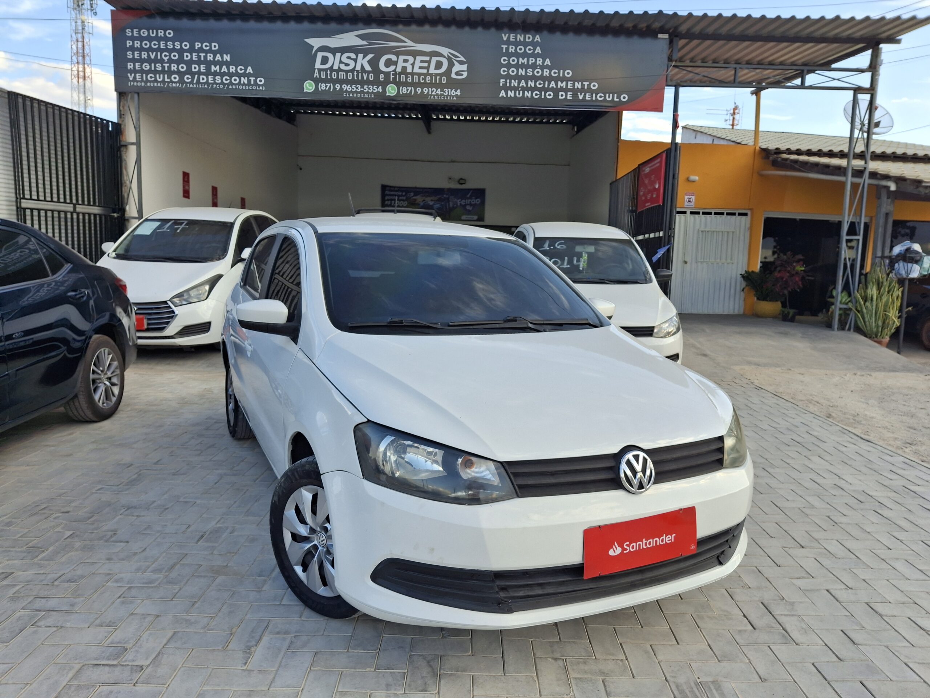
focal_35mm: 25
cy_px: 349
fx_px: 672
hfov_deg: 69.4
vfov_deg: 54.9
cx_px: 465
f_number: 1.8
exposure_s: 1/350
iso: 25
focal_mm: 4.69
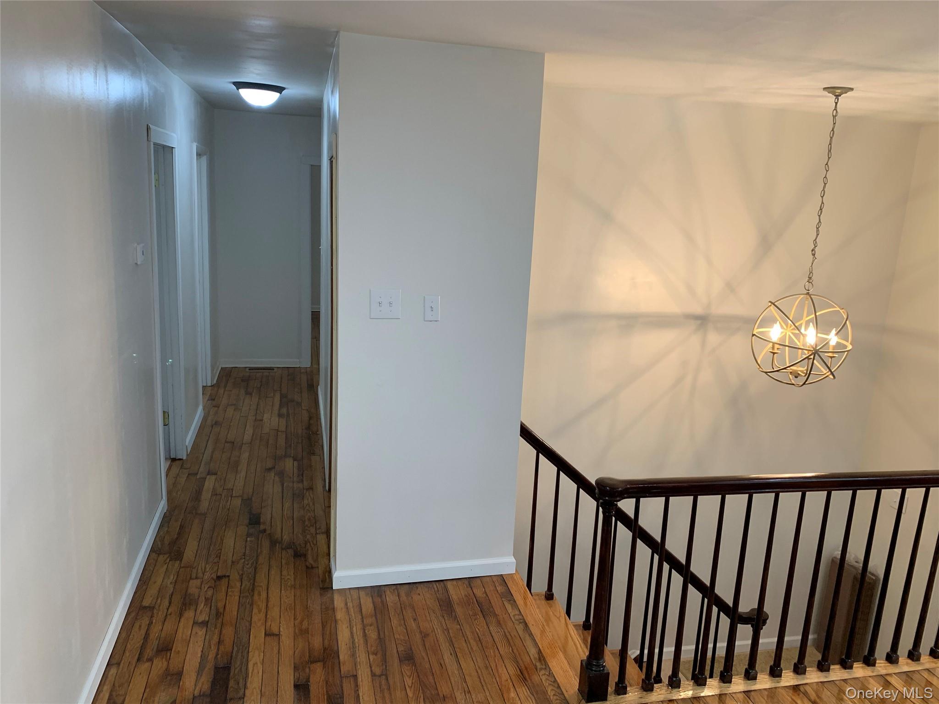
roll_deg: -2.6
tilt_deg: -12.4
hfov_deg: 67.3
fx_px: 705
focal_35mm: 26
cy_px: 352
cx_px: 470
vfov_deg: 53.1
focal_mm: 4.25
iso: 80
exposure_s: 1/60
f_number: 1.8
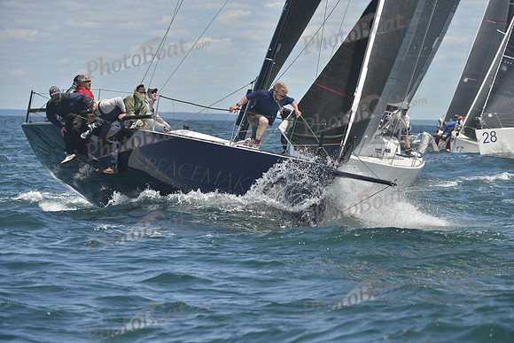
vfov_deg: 6.2
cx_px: 257
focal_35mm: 220
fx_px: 3142
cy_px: 172
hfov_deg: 9.4
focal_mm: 220
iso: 280
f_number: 8
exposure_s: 1/800
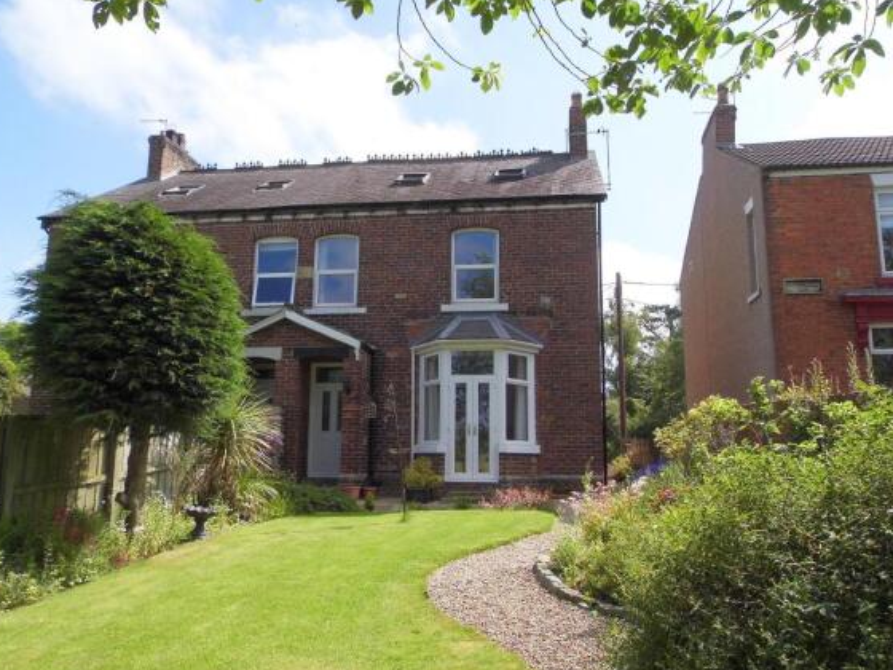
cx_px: 441
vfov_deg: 53.1
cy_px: 345
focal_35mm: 26
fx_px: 671
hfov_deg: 67.3
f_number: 7.7
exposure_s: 1/160
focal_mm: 4.5
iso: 100
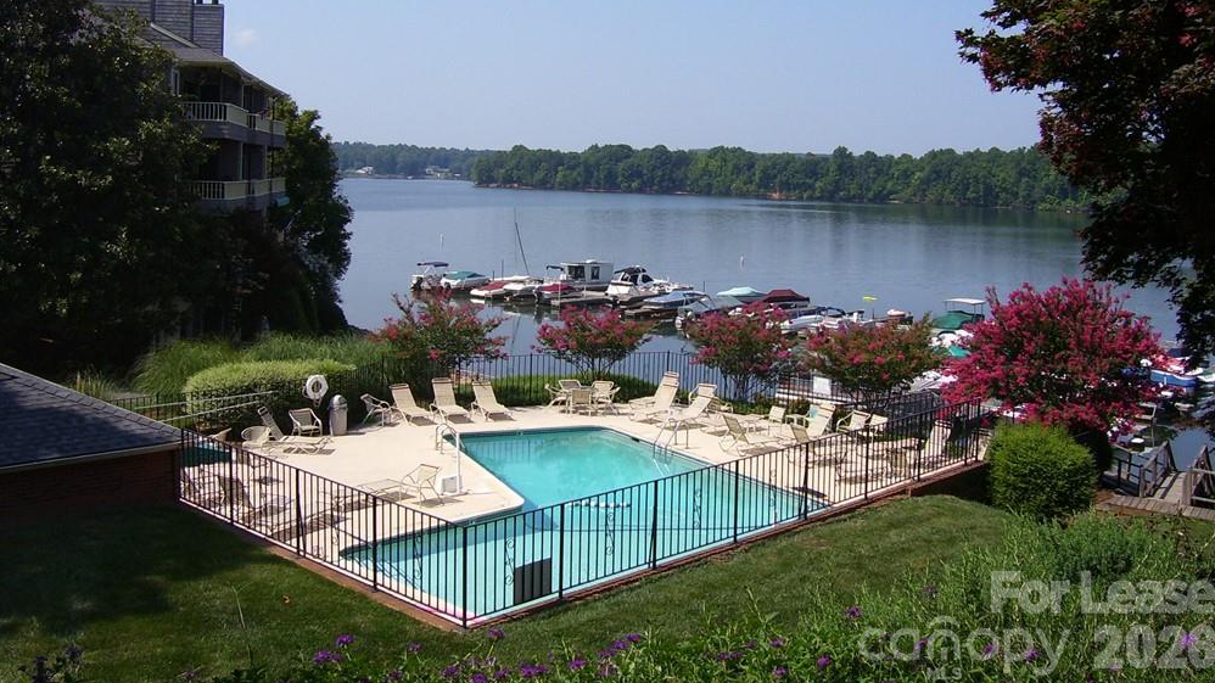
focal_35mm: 38
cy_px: 223
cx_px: 601
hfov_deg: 52.8
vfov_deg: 30.9
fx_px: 1224
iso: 80
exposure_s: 1/750
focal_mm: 5.6
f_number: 4.8
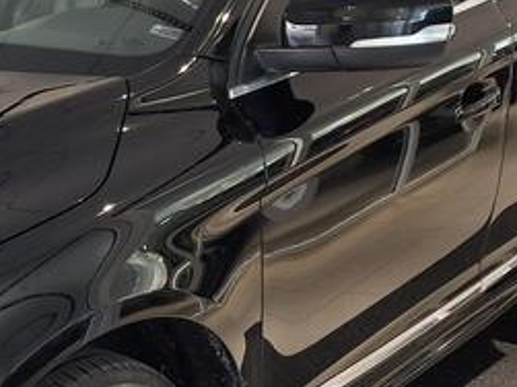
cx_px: -105
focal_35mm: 86
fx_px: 1284
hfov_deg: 21.2
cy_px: 235
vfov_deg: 17.1
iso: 320
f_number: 1.8
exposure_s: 1/60
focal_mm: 4
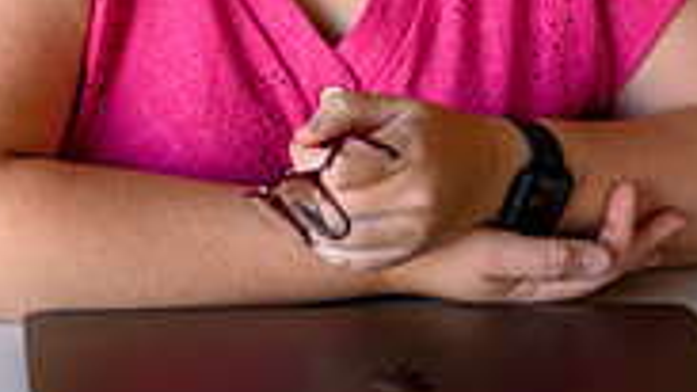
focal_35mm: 129
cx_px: 219
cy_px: -278
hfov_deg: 16.6
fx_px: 2384
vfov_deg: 9.1
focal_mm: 50
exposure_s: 1/125
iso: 100
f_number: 1.8
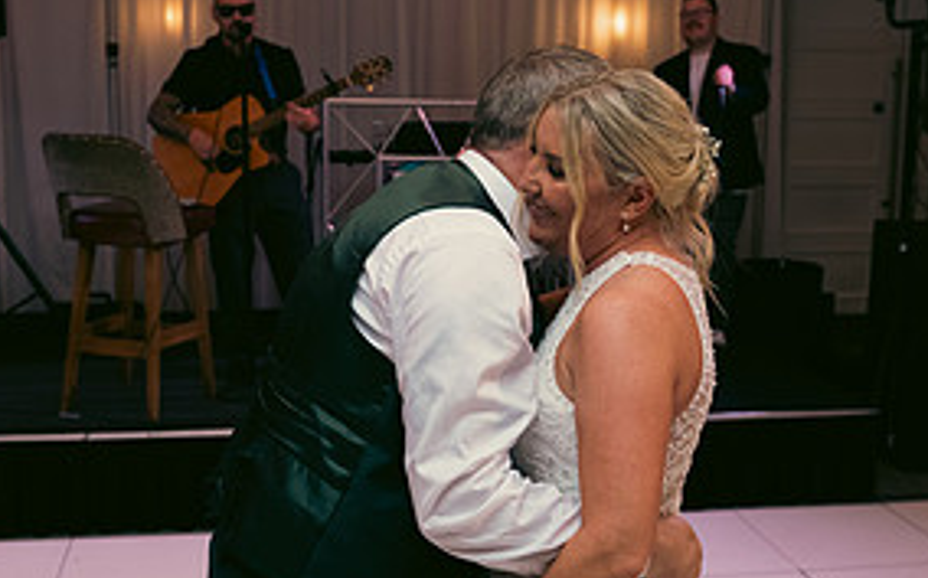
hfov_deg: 40.3
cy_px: 312
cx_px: 457
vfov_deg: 25.8
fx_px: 1264
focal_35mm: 50
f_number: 3.5
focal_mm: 24
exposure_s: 1/160
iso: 800
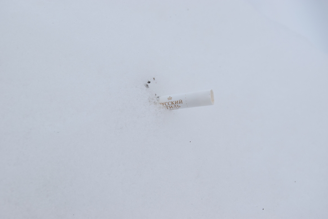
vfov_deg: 16.6
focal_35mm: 82
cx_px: 164
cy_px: 110
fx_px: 752
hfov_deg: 24.6
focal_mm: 55
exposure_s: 1/320
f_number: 10
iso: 800
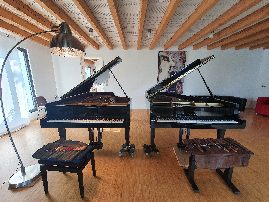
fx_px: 101
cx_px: 134
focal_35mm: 13
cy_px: 101
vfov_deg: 89.9
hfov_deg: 106.2
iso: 64
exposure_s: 1/50
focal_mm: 1.8
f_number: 2.2
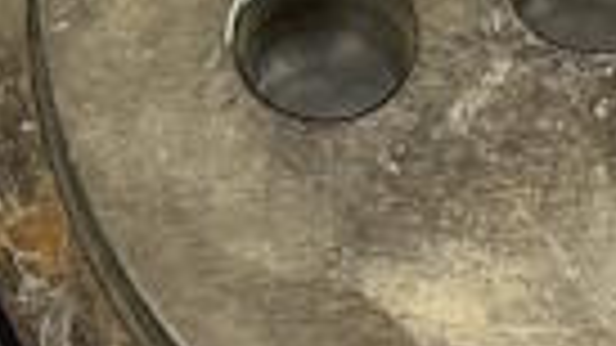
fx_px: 6222
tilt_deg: -58.7
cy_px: -728
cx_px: 504
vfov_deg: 3.1
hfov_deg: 5.7
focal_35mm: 381
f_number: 1.78
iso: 64
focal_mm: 6.86
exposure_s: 1/100
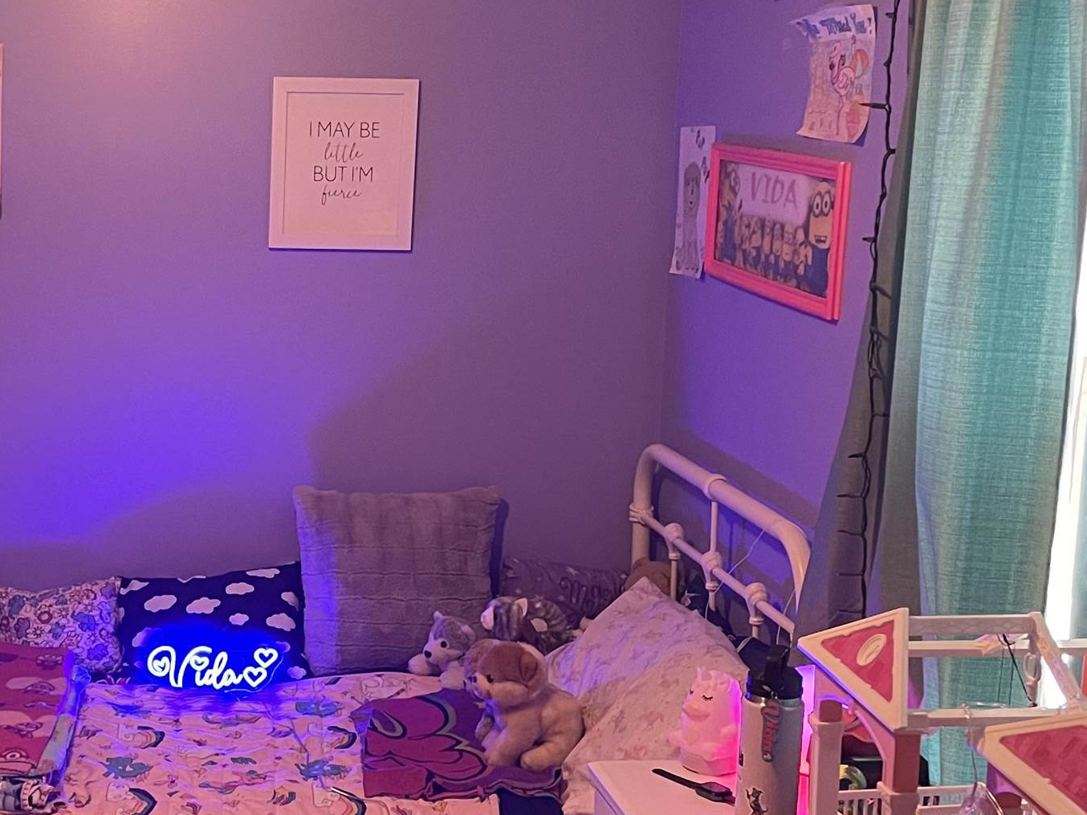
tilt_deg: -12.9
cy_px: 562
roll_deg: +0.4
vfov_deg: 24.7
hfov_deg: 31.7
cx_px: 187
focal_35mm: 59
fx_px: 1852
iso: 500
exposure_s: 1/60
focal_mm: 4.2
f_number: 1.6
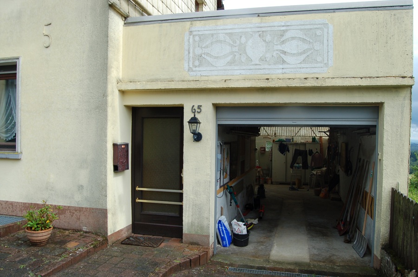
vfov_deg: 47.8
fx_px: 313
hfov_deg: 67.4
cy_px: 138
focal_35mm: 27
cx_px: 209
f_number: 8
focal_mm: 18
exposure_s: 1/200
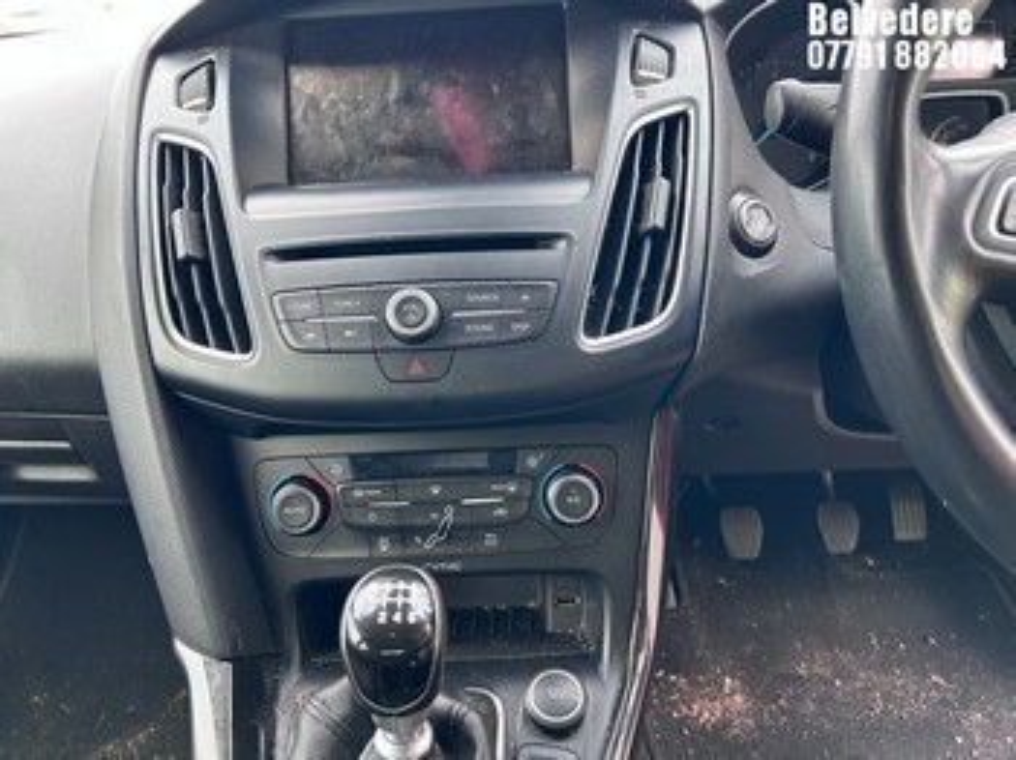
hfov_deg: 67.3
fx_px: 763
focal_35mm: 26
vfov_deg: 53.0
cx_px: 508
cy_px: 380
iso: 100
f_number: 1.5
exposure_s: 1/121
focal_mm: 5.7
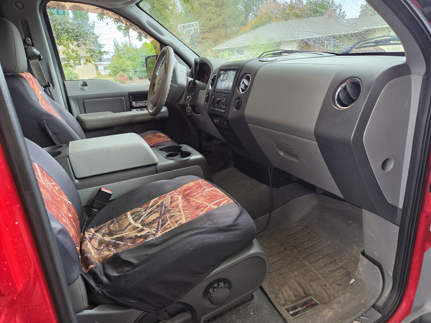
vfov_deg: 58.9
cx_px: 216
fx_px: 286
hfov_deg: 73.9
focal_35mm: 23
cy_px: 162
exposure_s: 1/120
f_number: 1.8
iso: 200
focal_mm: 5.4
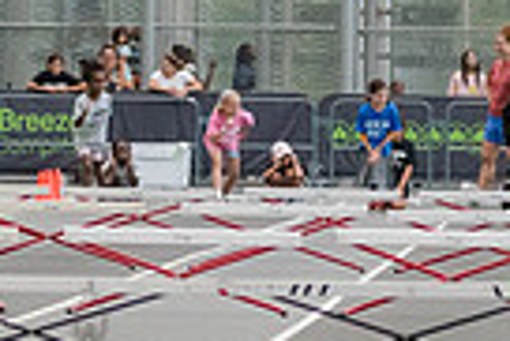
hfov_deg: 4.0
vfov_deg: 2.7
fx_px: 7233
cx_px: 570
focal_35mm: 510
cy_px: 163
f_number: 4
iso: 6400
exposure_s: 1/1600
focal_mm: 120
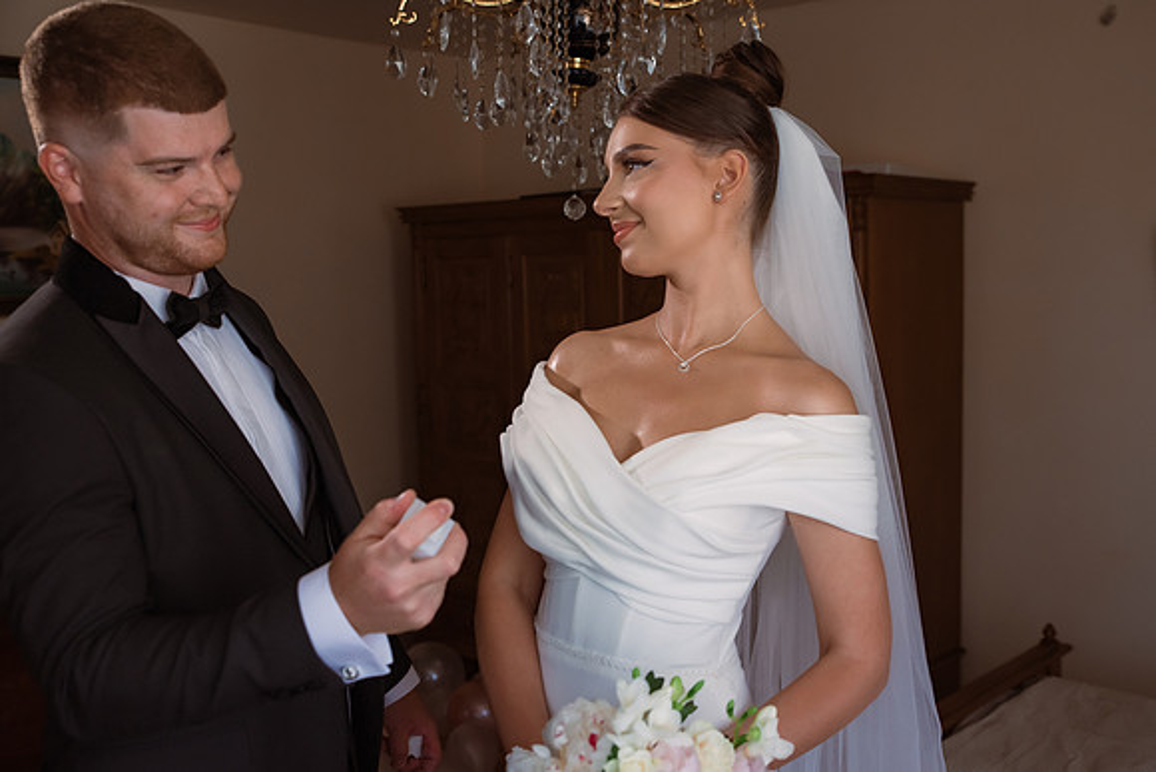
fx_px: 1232
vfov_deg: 34.8
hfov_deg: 50.2
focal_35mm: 38
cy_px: 386
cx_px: 616
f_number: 4
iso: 800
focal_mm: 36
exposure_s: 1/320
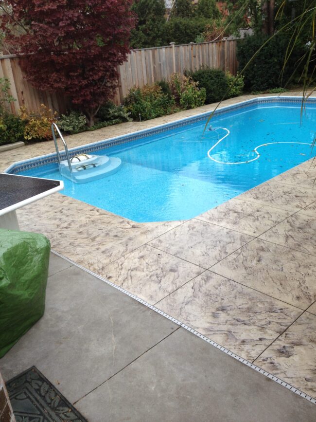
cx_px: 158
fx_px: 426
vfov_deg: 52.6
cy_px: 211
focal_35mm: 35
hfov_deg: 40.7
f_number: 2.4
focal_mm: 4.28
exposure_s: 1/326
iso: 50
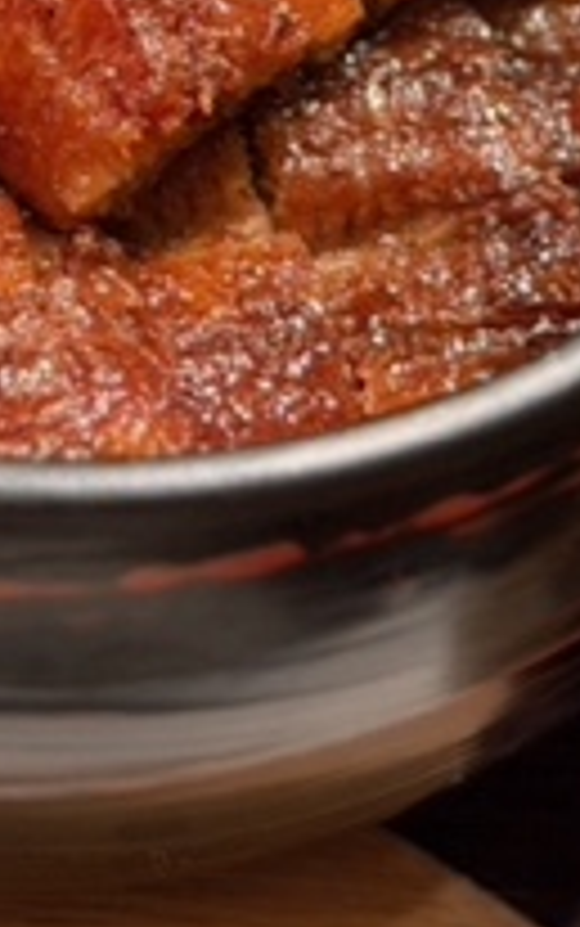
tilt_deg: -47.9
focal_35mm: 158
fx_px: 3990
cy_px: -346
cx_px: -126
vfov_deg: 12.7
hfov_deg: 8.2
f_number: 1.78
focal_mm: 6.76
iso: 200
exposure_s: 1/40
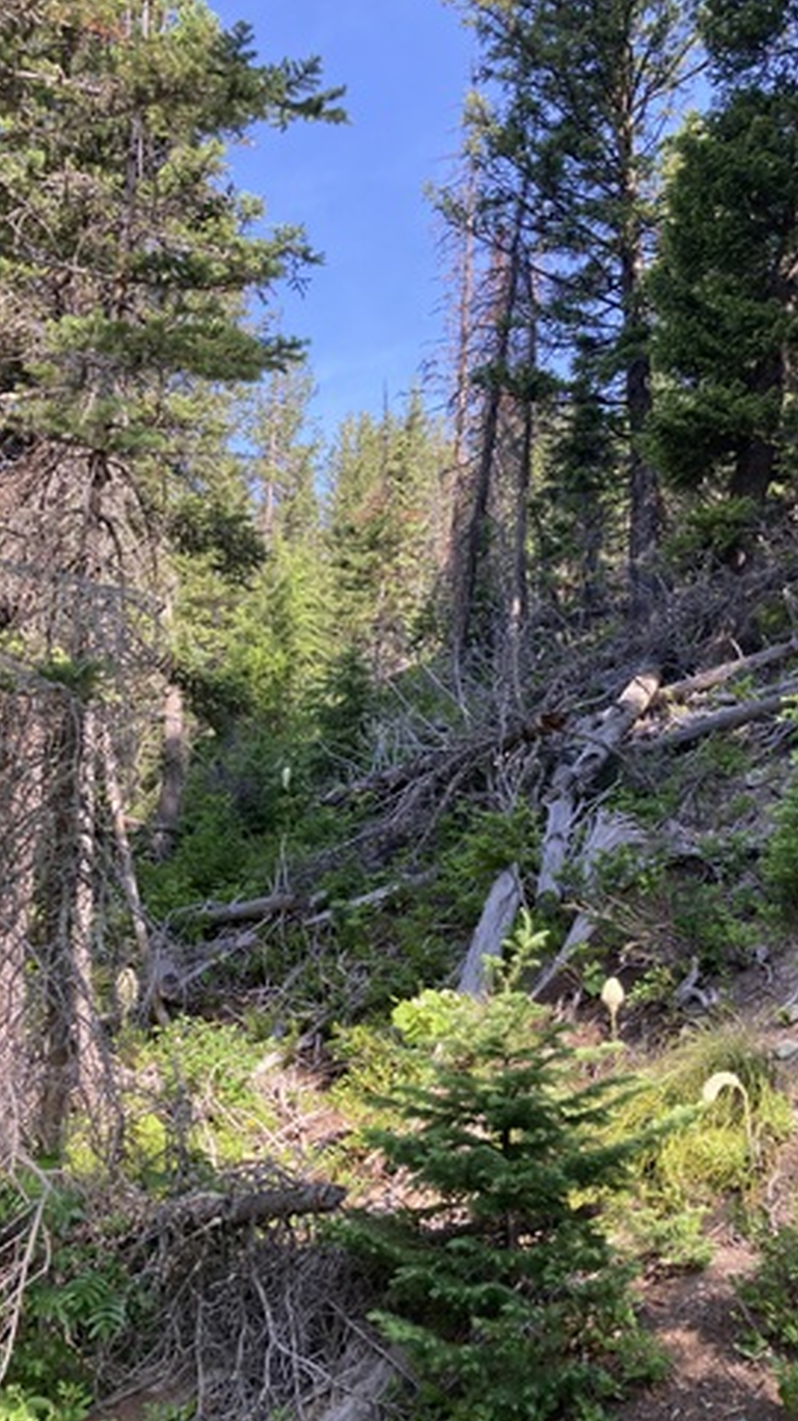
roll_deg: +0.0
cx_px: 446
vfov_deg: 59.5
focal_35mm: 33
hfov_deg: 35.5
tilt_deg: +17.7
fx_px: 1243
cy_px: 706
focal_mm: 3.99
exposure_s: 1/242
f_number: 1.8
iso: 20
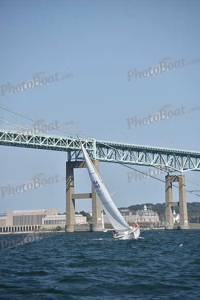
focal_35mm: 200
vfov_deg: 10.3
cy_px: 150
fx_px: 1666
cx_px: 100
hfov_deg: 6.9
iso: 250
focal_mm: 200
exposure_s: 1/1000
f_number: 5.6
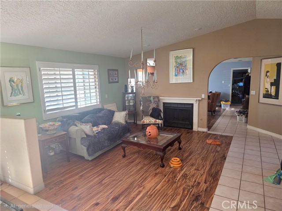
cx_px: 141
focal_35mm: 23
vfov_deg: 58.9
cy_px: 106
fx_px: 187
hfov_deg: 73.9
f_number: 1.7
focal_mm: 6.3
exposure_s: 1/120
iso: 80
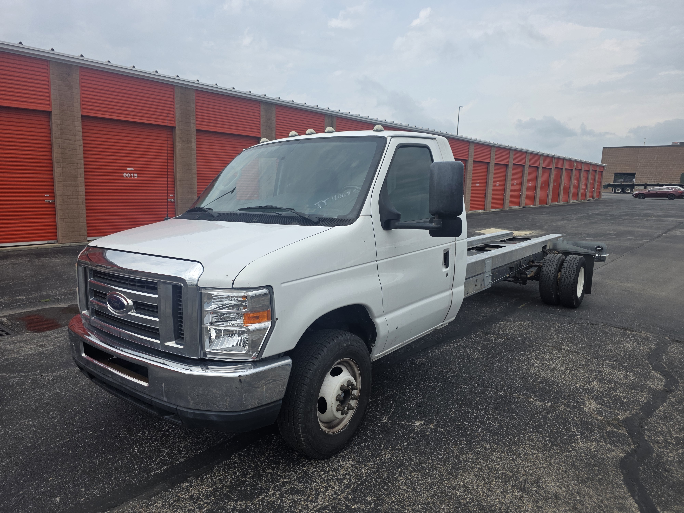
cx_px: 342
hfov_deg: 73.9
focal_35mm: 23
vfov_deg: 58.9
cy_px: 256
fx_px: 454
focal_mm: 6.3
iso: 80
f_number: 1.7
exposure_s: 1/4889
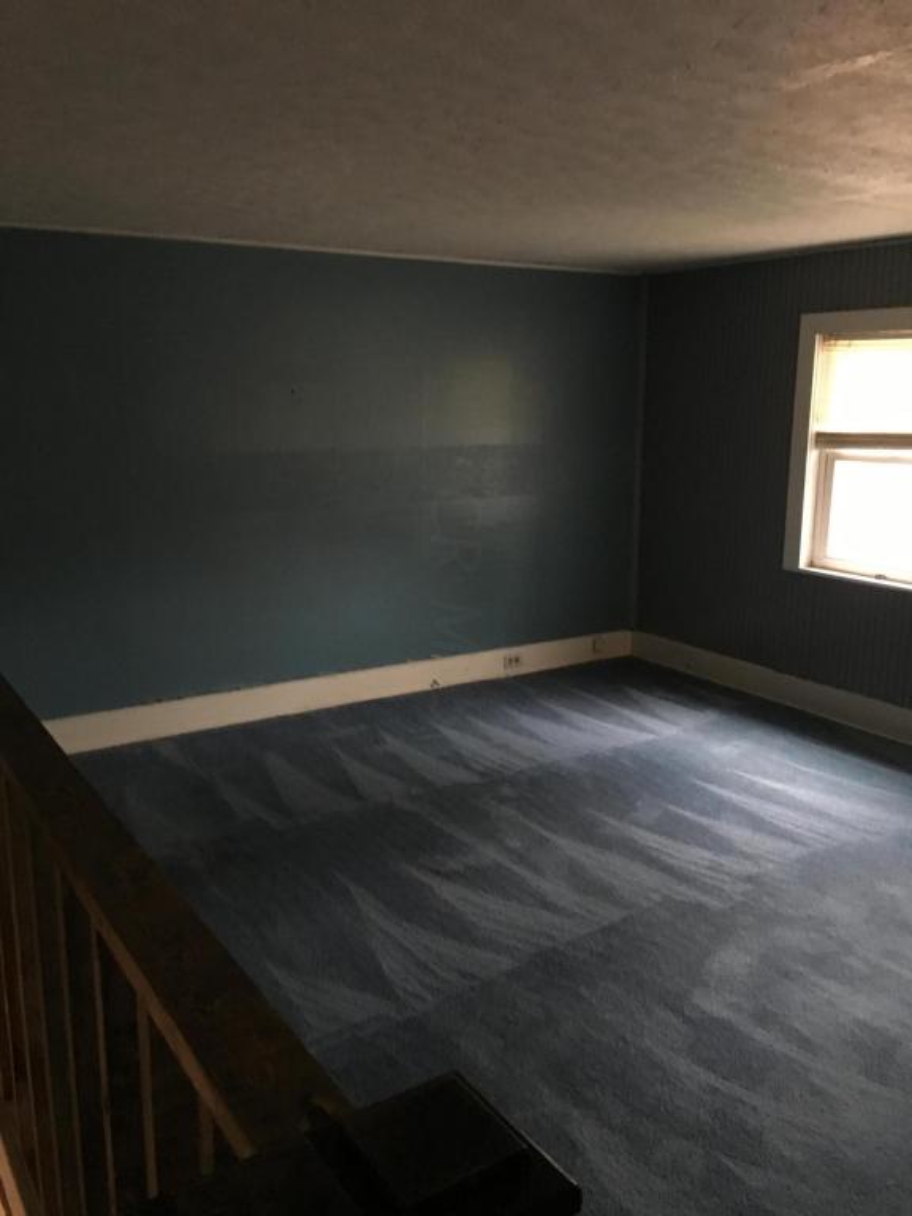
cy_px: 608
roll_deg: +0.3
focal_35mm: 29
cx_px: 456
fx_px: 1019
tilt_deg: -12.2
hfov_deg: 48.2
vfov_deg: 61.7
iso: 400
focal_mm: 4.15
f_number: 2.2
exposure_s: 1/15
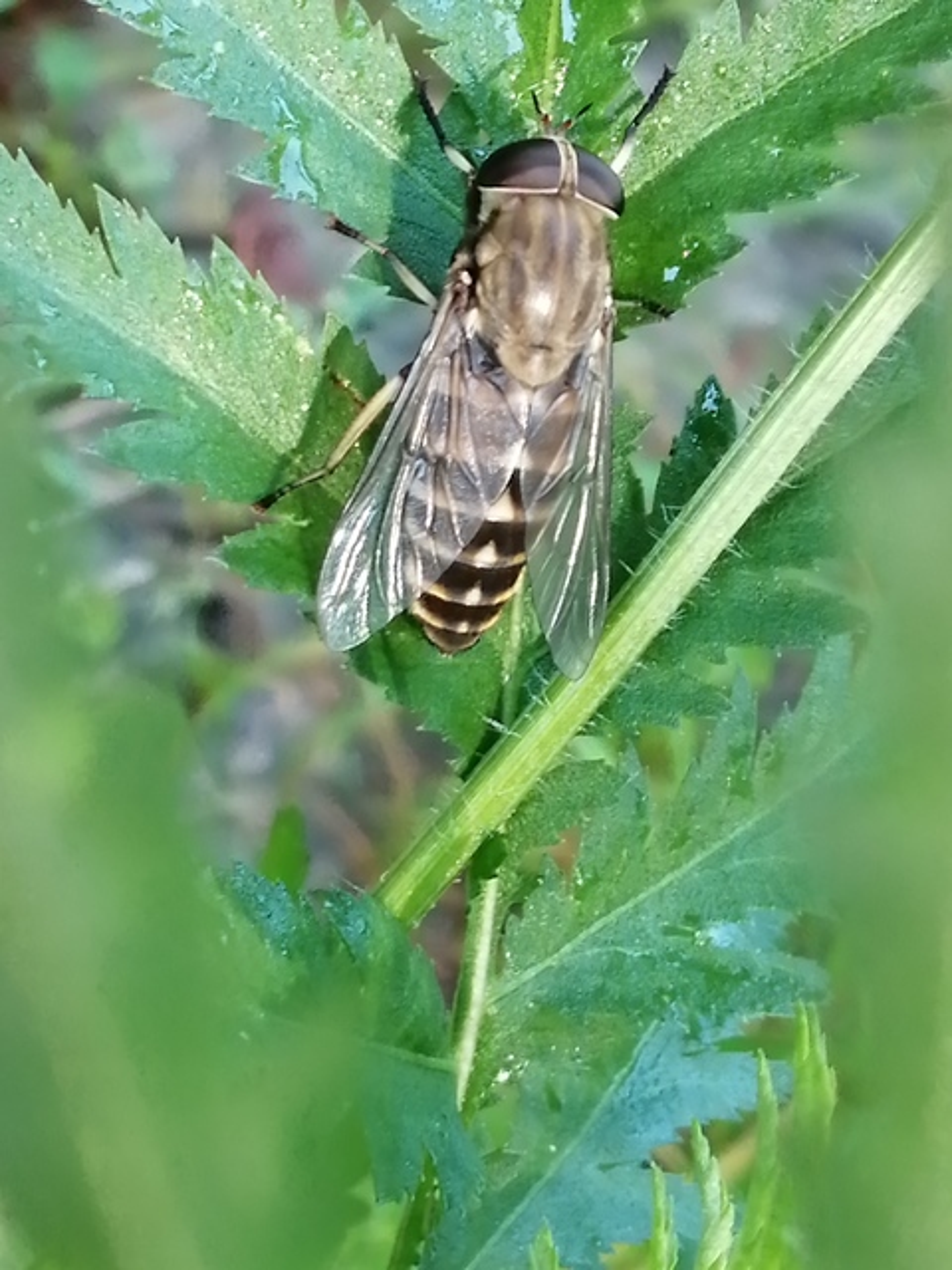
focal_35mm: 104
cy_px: 635
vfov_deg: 18.9
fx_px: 3814
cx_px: 476
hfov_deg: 14.2
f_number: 1.8
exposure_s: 1/30
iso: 80
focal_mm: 3.46
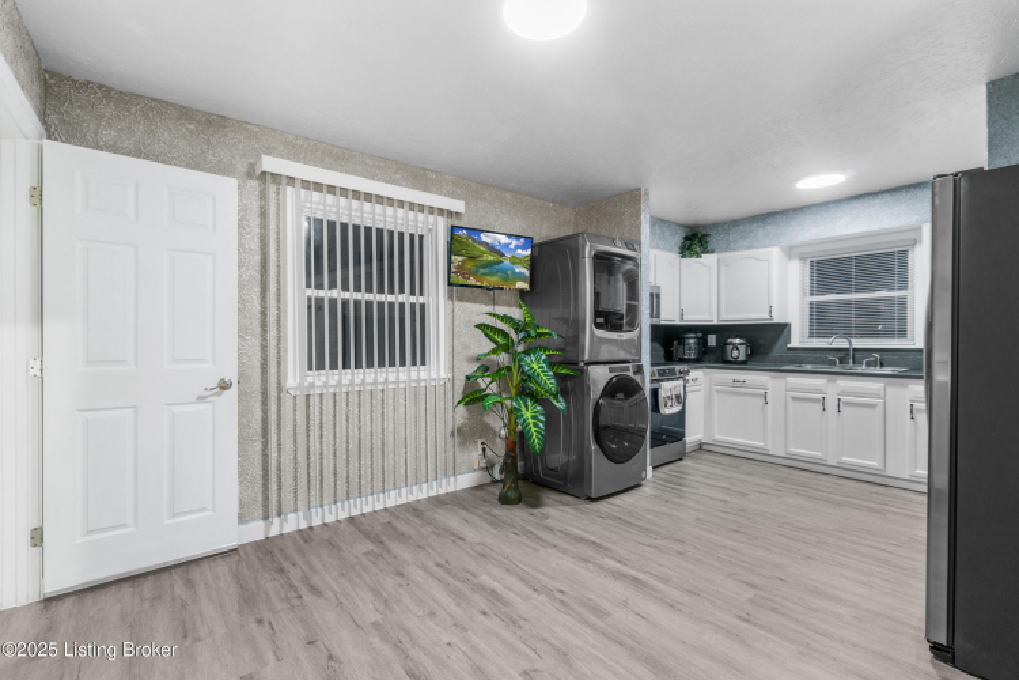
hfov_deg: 100.4
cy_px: 340
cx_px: 510
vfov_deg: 77.3
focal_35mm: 15
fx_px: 425
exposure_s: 1/1.25
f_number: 7.1
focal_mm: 10
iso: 400
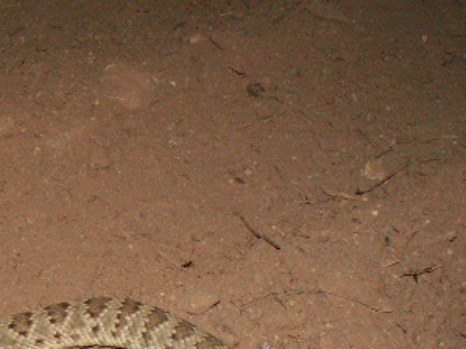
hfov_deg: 25.0
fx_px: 1009
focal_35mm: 75
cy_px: 312
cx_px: 19
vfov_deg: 19.3
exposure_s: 1/40
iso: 160
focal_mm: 5.86
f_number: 2.8
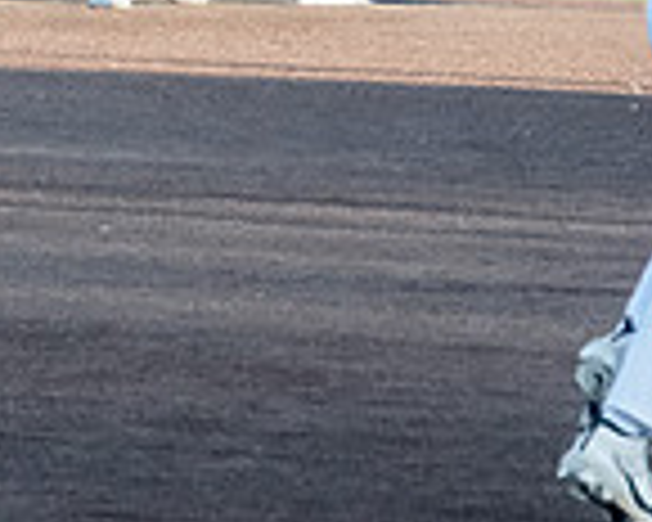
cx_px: -54
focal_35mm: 1043
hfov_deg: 1.9
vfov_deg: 1.5
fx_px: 20126
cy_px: -151
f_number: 5.6
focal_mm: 185
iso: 5000
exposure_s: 1/2000
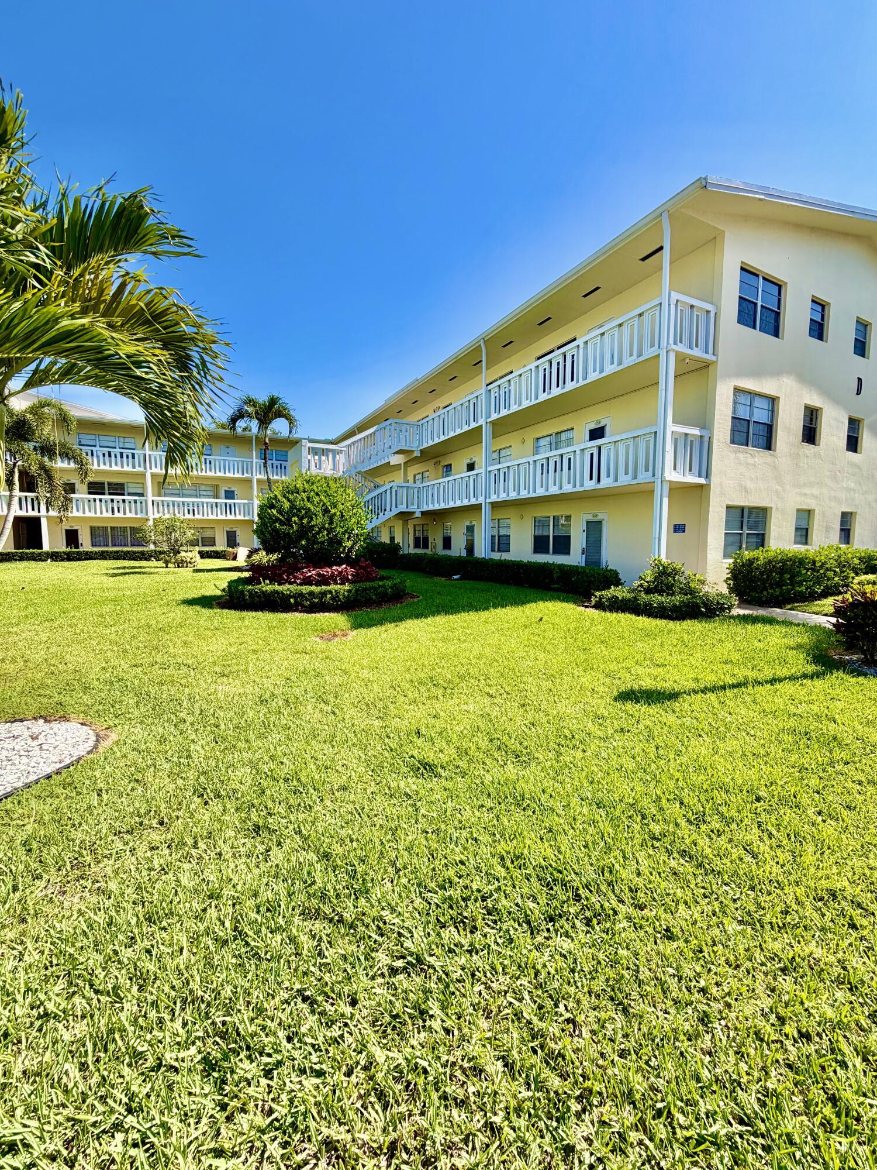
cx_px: 438
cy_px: 585
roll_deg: +0.2
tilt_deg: -6.1
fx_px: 473
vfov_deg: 102.1
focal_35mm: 14
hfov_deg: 85.7
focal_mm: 2.22
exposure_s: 1/770
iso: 25
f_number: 2.2
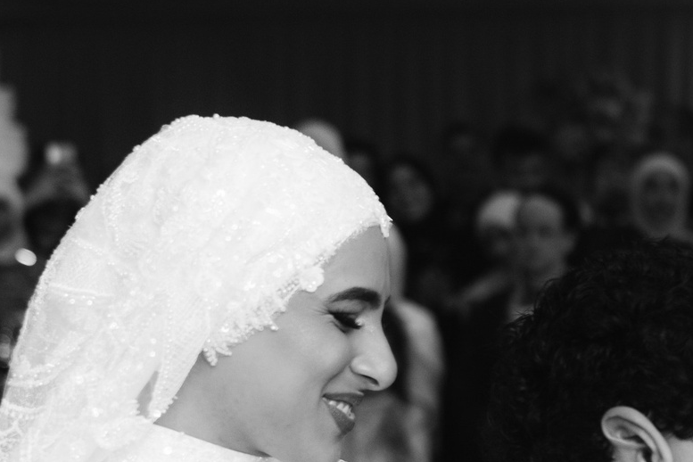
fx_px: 2695
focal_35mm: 140
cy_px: 650
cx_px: 510
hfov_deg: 14.6
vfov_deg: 9.6
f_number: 2.8
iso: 400
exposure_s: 1/200
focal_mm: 42
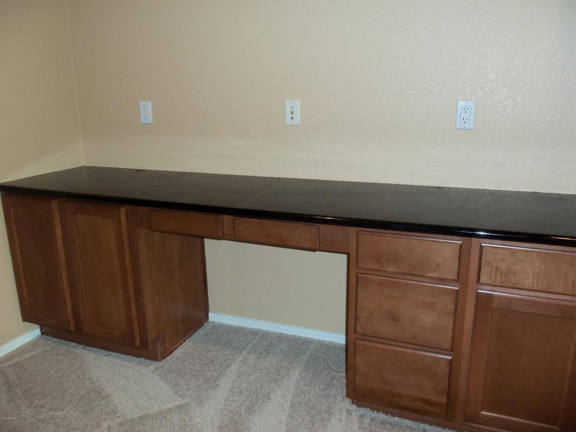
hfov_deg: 61.7
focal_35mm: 29
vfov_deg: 48.2
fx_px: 483
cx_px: 288
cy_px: 216
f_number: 3.4
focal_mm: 5.2
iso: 100
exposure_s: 1/30
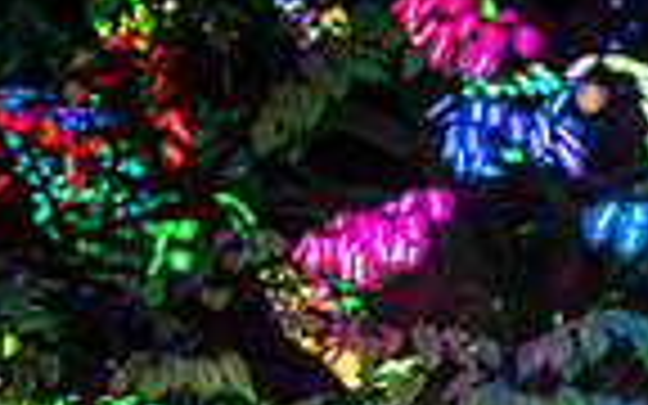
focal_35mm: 150
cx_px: 626
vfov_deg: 8.2
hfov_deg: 13.8
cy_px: 891
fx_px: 2649
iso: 500
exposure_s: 1/80
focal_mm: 47
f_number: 5
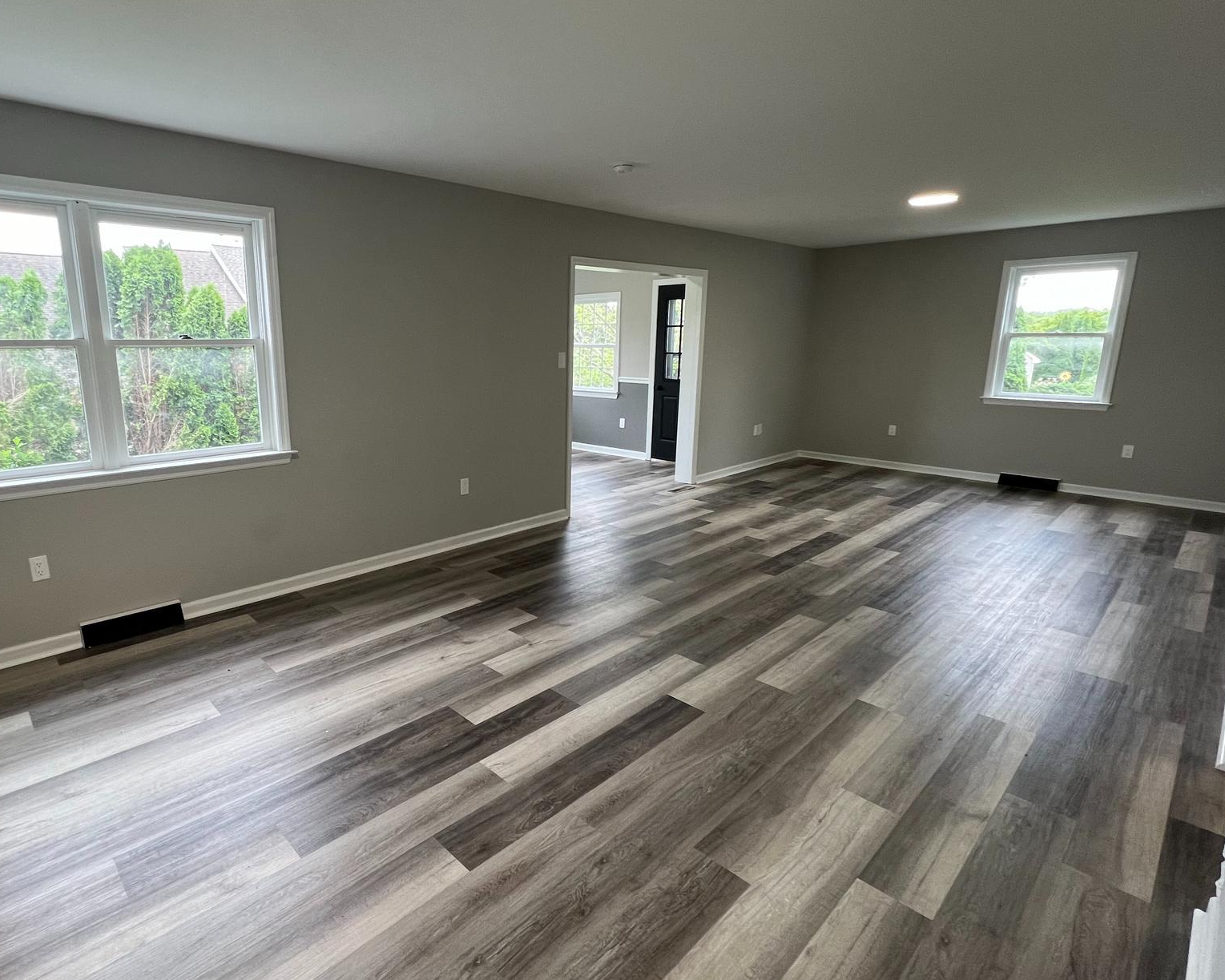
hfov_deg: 88.5
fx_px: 616
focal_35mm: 17
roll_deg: +0.6
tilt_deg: -12.9
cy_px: 478
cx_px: 490
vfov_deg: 77.0
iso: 160
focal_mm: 1.57
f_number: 1.8
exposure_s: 1/120
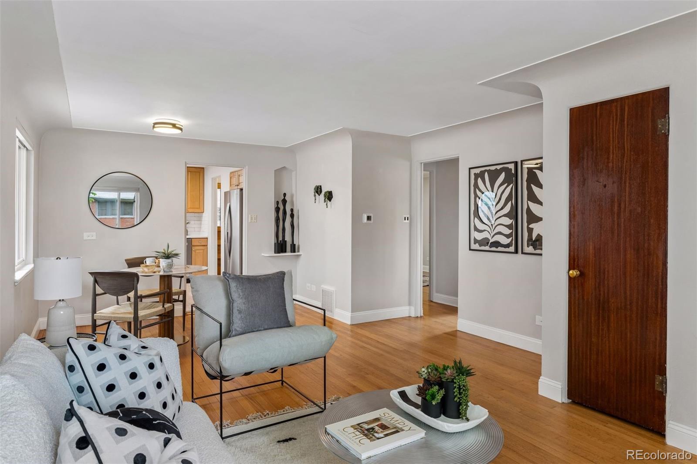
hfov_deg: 76.1
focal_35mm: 23
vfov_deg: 55.1
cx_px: 348
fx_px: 445
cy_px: 232
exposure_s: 1/2.5
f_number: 9
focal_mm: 23
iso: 400
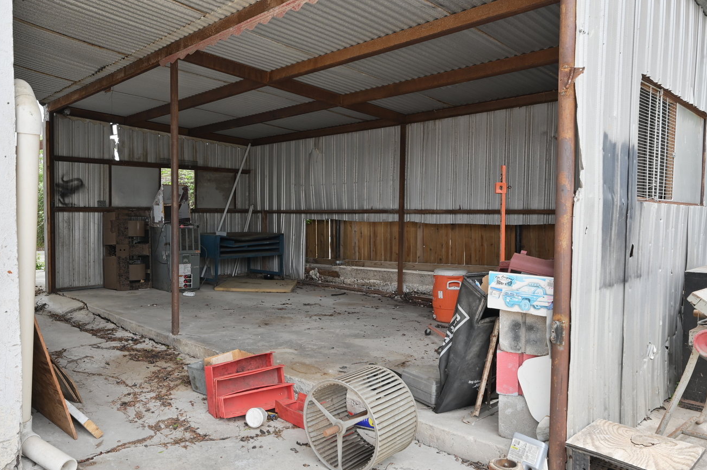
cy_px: 241
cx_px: 275
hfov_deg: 68.6
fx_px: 510
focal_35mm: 26
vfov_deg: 49.5
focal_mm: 21
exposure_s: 1/320
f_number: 11
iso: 1250
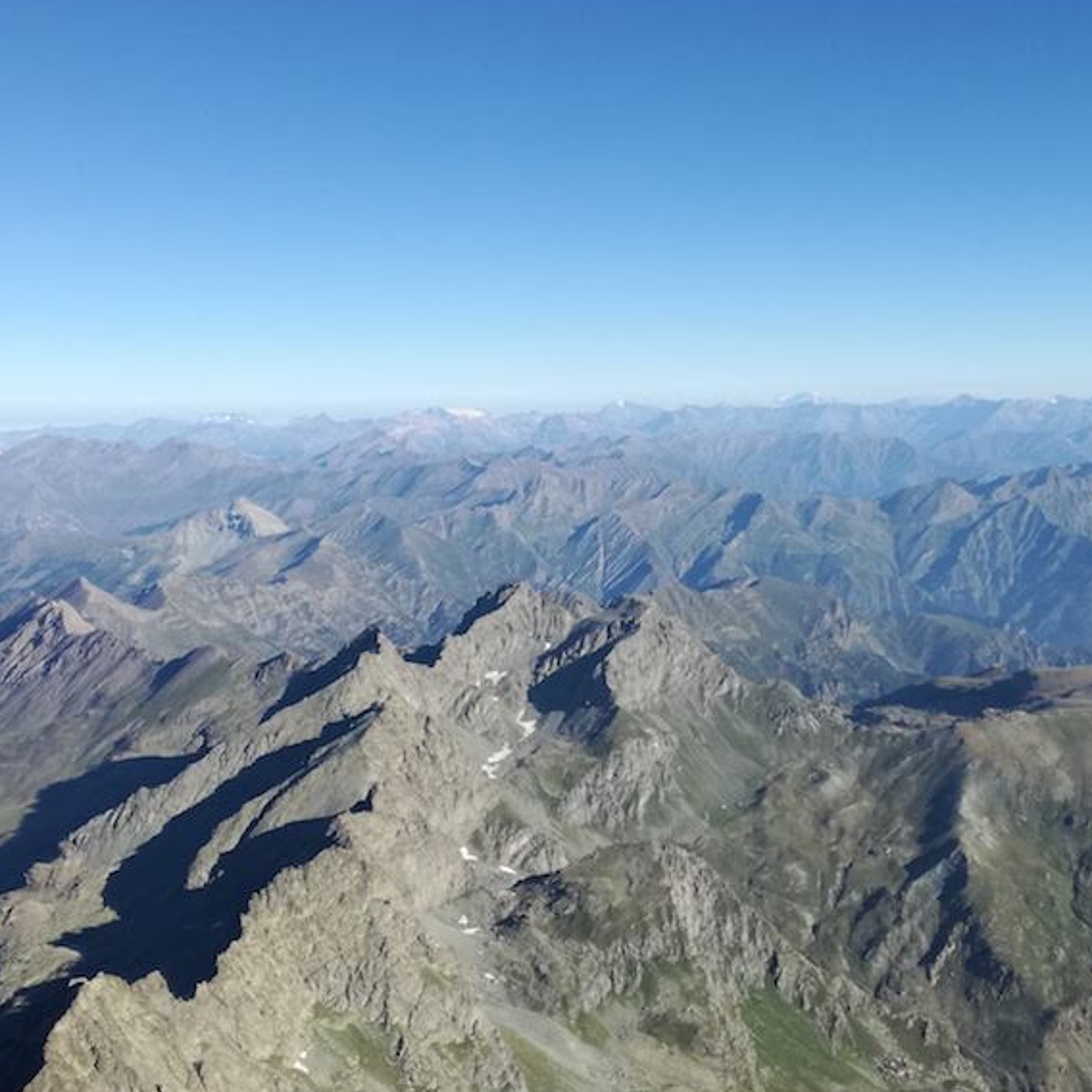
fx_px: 1535
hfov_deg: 39.2
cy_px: 561
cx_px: 565
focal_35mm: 43
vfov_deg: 39.2
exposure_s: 1/1099
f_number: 2
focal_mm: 3.79
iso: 50
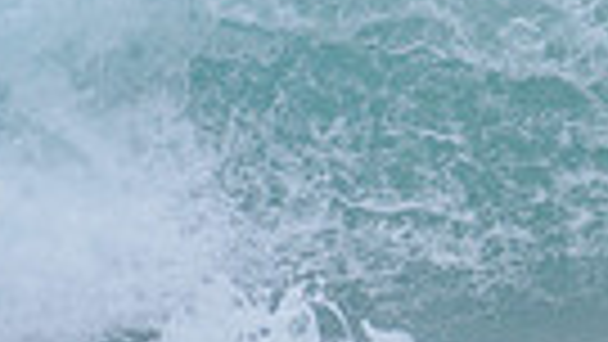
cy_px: -43
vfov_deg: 0.4
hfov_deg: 0.8
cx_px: 1170
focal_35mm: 2754
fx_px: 44408
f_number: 5.6
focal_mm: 500
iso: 560
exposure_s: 1/1250
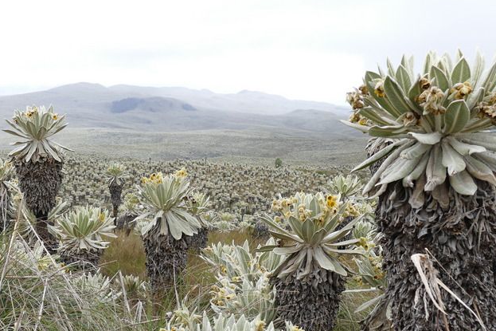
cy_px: 219
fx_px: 716
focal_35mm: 52
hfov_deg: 38.0
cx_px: 198
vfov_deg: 25.8
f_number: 3.1
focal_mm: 13.16
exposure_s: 1/400
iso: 125
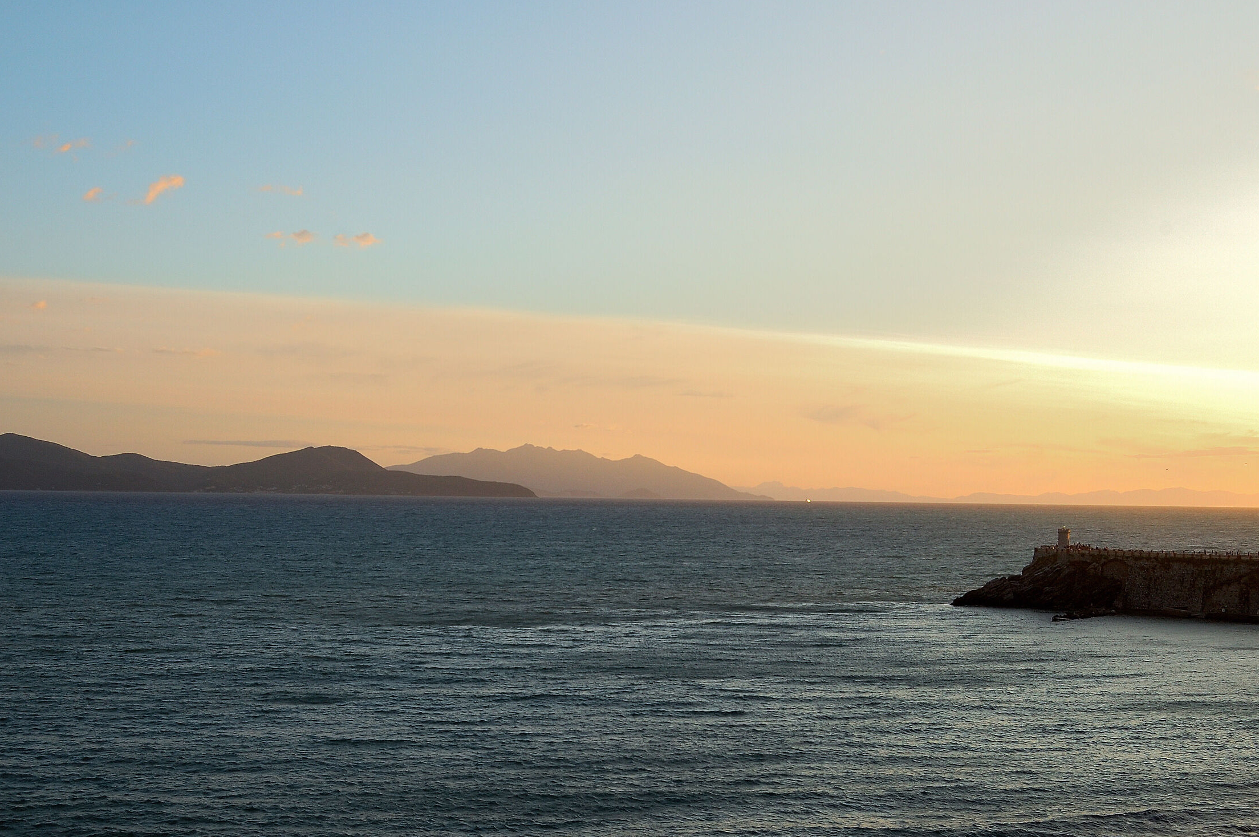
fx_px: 1766
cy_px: 416
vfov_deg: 26.7
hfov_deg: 39.2
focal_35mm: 51
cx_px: 622
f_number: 8
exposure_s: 1/100
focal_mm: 31
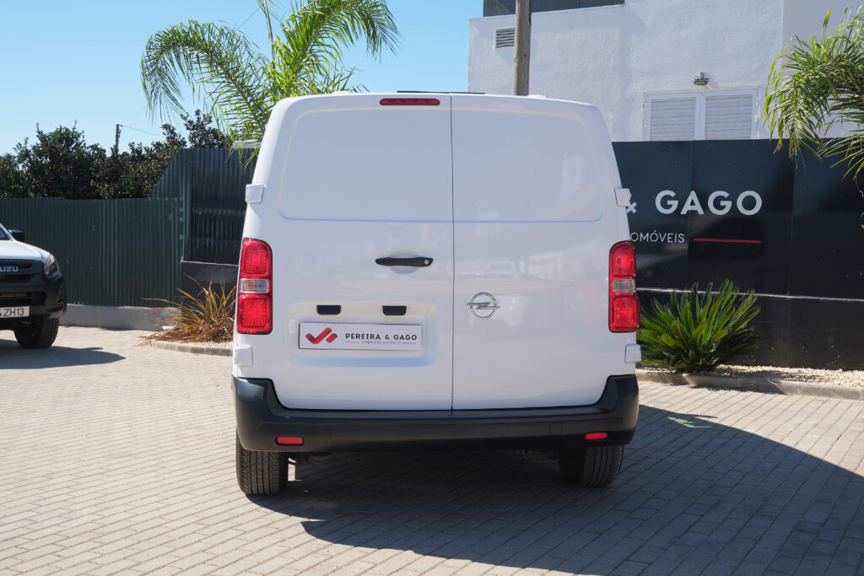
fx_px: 1008
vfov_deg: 31.9
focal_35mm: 42
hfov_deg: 46.4
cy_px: 288
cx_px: 432
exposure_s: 1/180
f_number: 9
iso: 160
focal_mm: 28
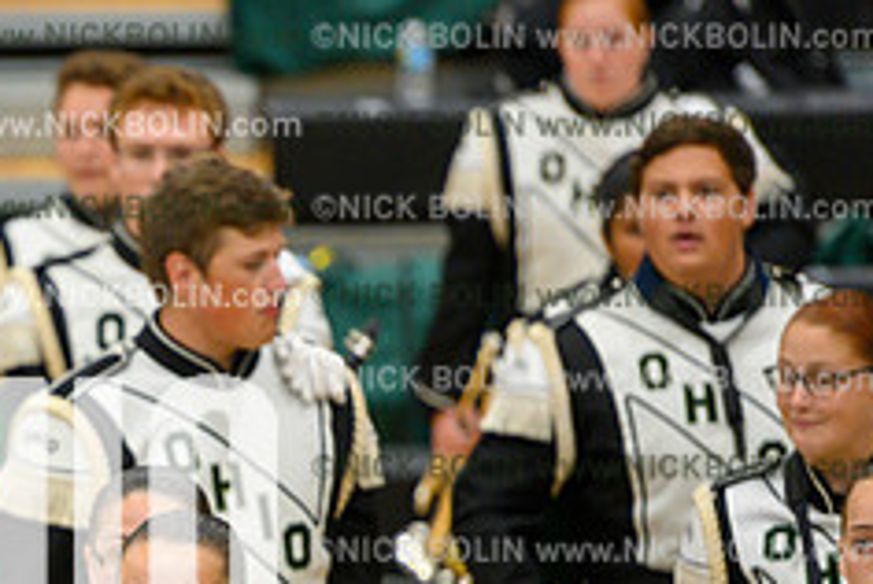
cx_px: 15
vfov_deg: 2.8
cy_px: 553
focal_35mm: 491
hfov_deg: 4.2
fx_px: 11921
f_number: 2.8
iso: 1600
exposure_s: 1/320
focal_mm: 200
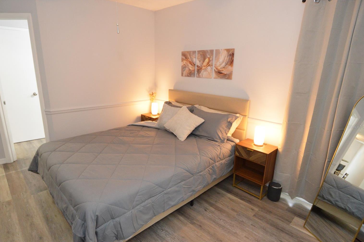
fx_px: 192
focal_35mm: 19
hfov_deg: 86.9
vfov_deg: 64.4
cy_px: 127
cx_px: 177
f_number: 4
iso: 1800
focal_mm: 12
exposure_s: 1/60
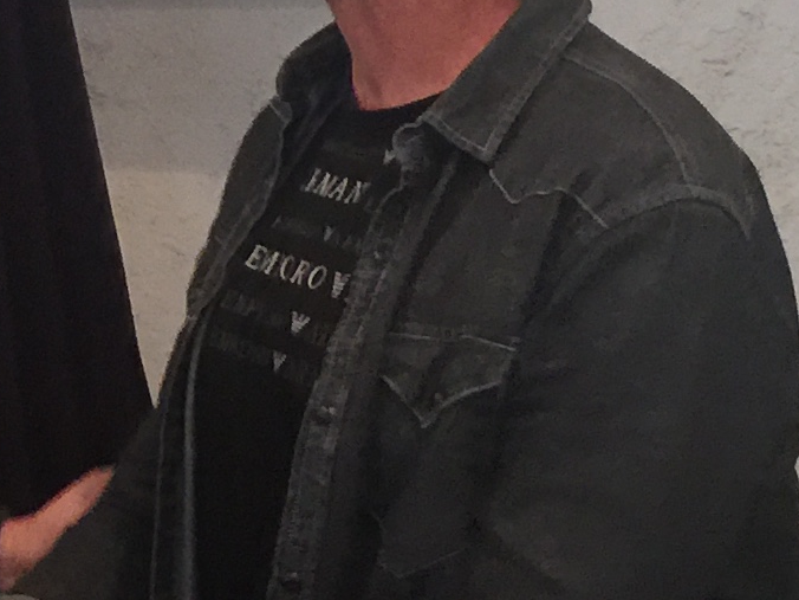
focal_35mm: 140
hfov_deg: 14.0
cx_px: 96
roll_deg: -0.5
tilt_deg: +1.2
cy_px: 137
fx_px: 3231
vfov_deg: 10.6
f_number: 2.2
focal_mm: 4.15
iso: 100
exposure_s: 1/10
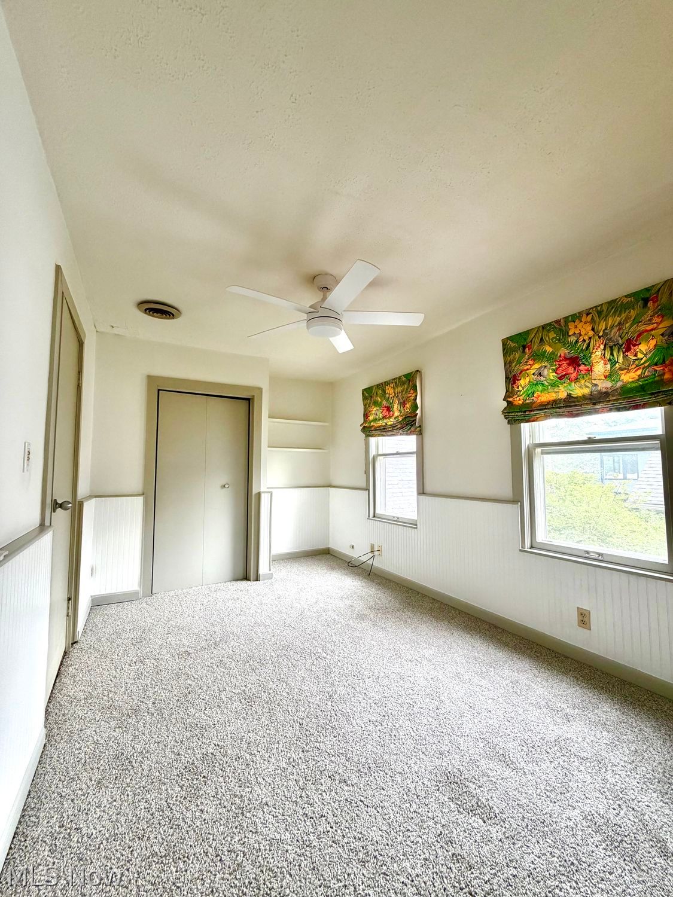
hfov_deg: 85.7
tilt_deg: +4.3
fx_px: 363
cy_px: 448
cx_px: 336
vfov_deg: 102.1
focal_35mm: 14
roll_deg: +0.1
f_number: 2.2
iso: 160
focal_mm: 2.22
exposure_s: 1/121
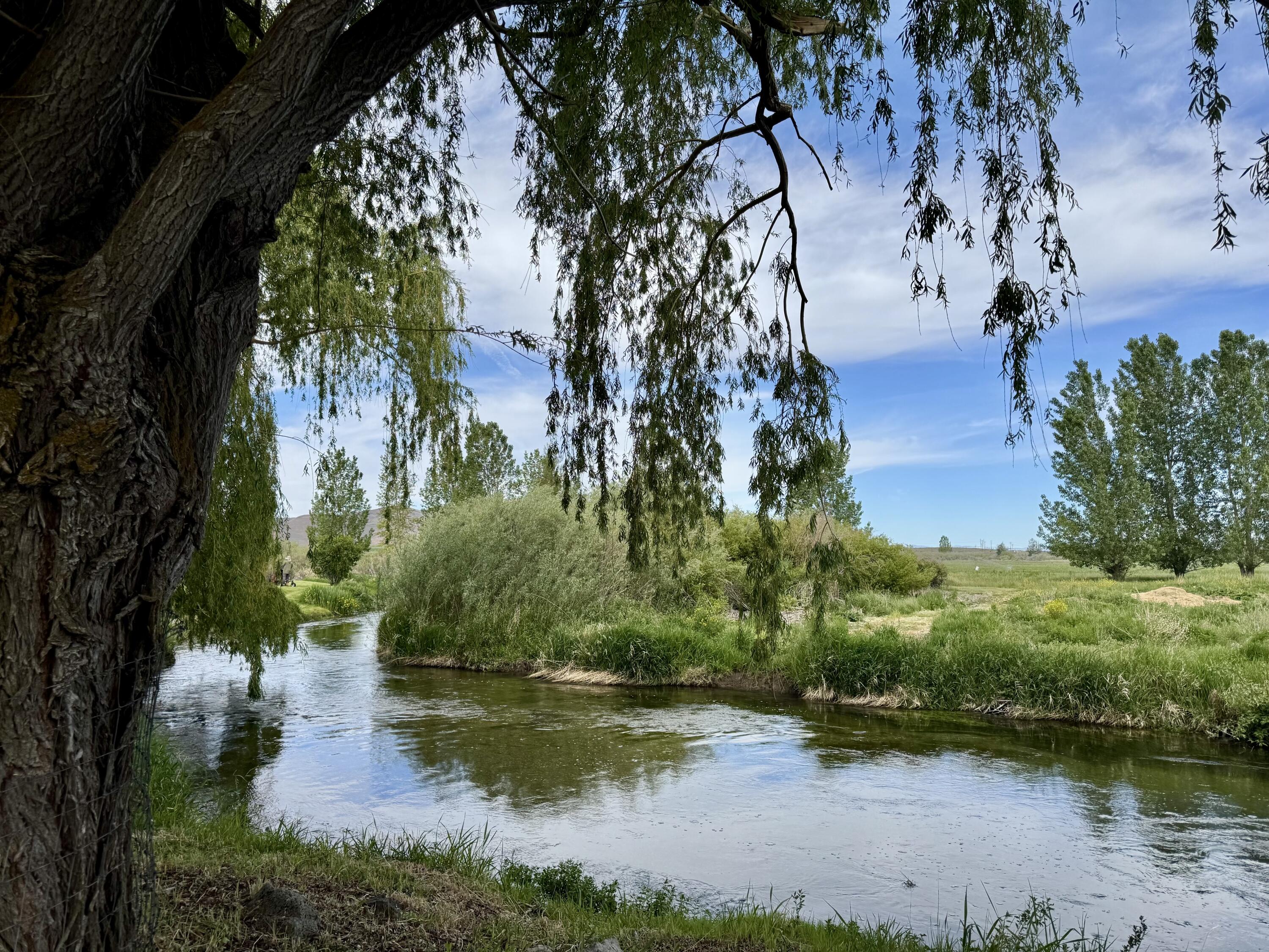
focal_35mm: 24
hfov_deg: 71.6
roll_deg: -0.4
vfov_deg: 56.8
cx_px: 634
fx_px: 880
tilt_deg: +4.4
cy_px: 476
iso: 80
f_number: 1.78
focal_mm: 6.76
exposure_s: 1/3597
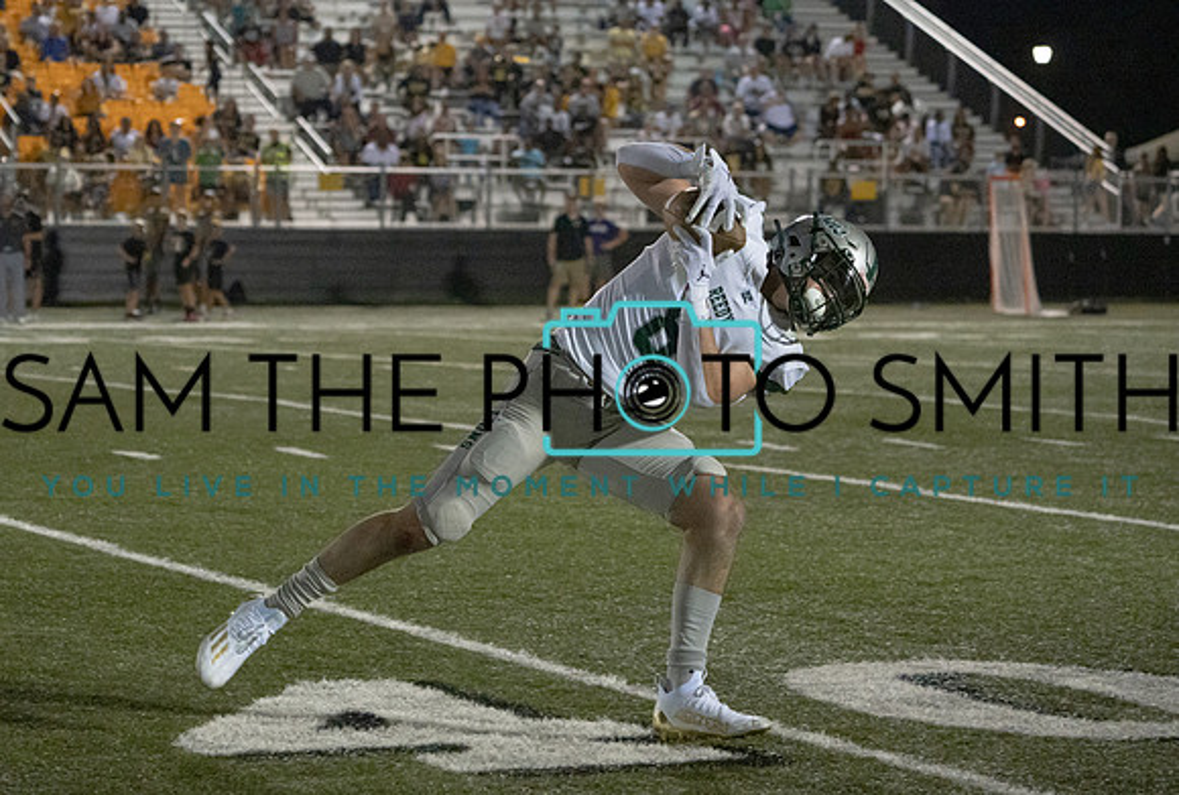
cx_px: 461
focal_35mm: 122
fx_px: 4013
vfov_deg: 11.3
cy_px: 324
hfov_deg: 16.7
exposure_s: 1/1000
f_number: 4.5
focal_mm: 100
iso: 20000
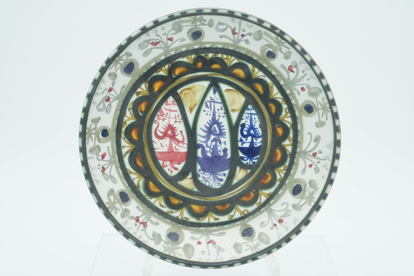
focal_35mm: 41
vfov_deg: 32.6
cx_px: 207
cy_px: 138
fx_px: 471
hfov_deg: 47.4
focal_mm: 41
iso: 100
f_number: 22
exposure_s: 1/6
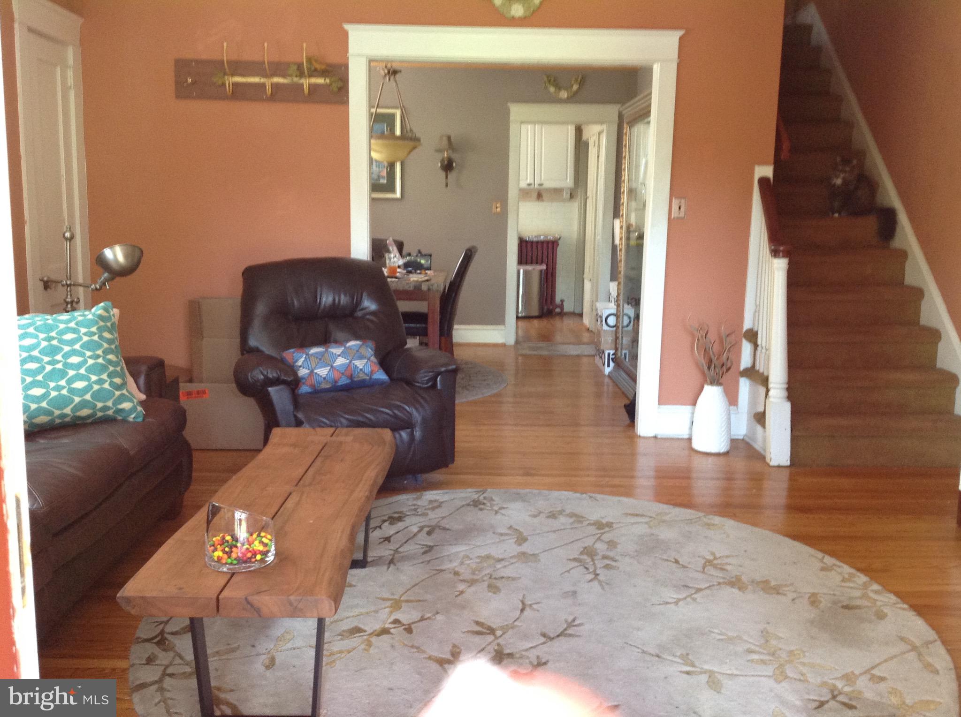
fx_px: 970
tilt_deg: -11.6
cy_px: 358
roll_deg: -0.9
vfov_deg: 40.6
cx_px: 480
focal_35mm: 35
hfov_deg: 52.7
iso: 160
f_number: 2.4
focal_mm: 4.28
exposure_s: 1/15
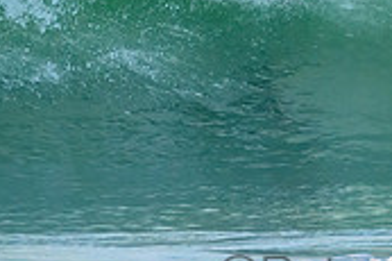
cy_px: -101
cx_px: 394
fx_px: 29176
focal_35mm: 2682
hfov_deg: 0.8
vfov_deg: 0.5
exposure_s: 1/1600
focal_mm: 800
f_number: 11
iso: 4500
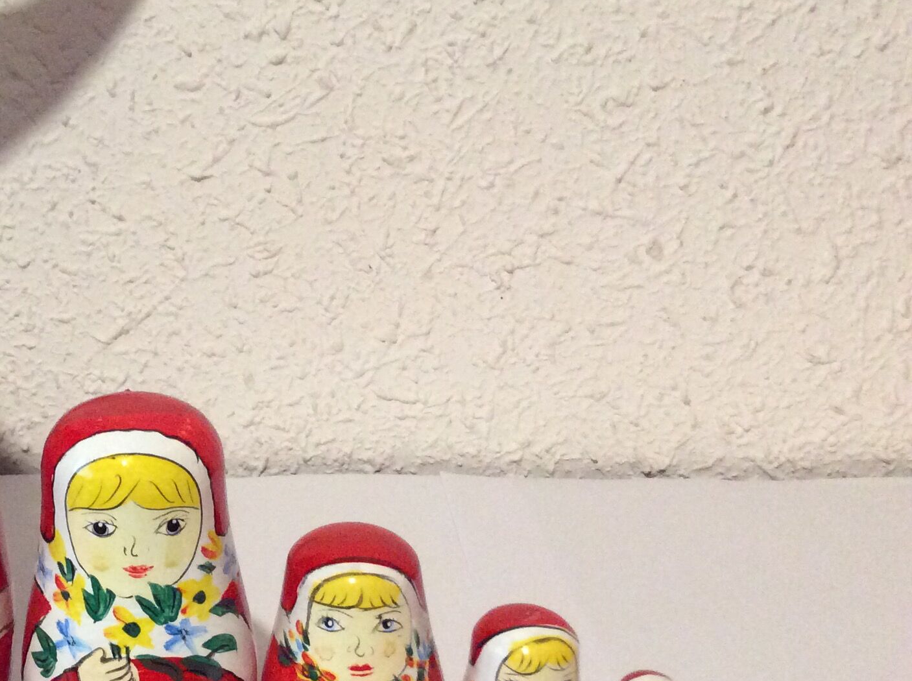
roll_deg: +2.9
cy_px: 364
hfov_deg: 31.1
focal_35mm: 59
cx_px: 72
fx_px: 1552
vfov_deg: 24.7
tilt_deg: -19.0
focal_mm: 3.3
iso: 250
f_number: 2.4
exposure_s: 1/20
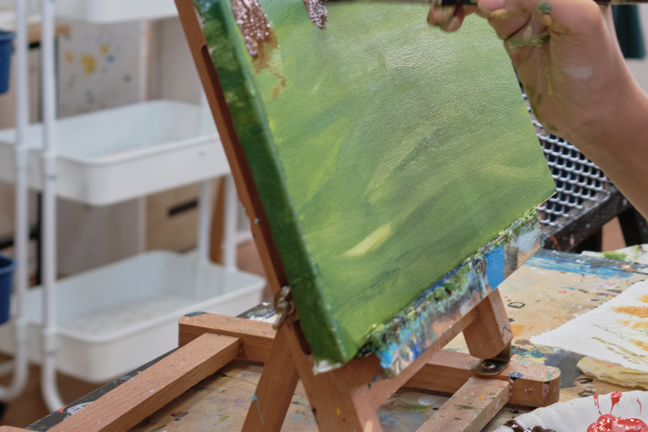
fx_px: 1566
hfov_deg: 22.7
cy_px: -95
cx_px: 604
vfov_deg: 15.1
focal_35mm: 87
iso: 320
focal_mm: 23
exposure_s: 1/60
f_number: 3.6
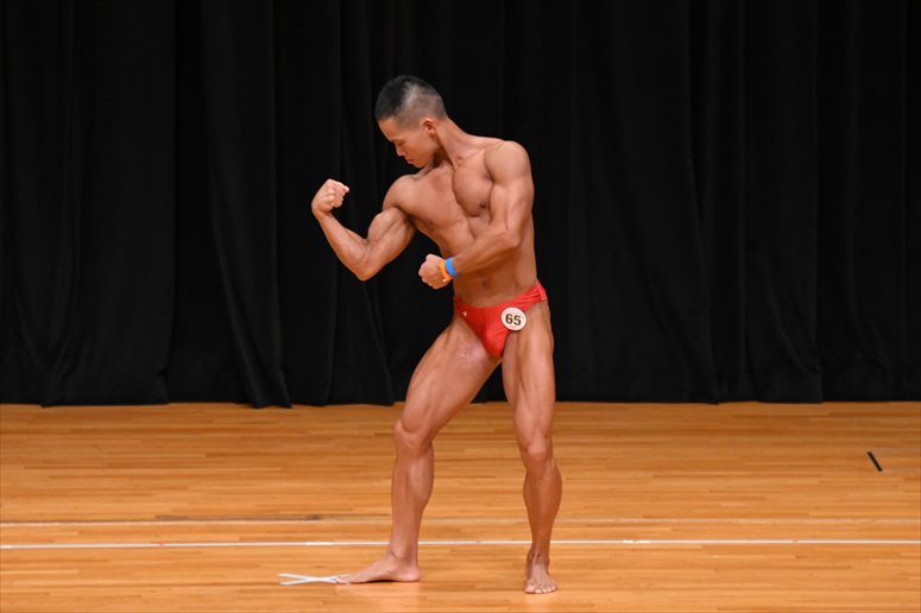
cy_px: 306
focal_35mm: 285
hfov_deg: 7.2
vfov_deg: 4.8
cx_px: 460
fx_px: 7288
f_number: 5.6
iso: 3200
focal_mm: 190
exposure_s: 1/400
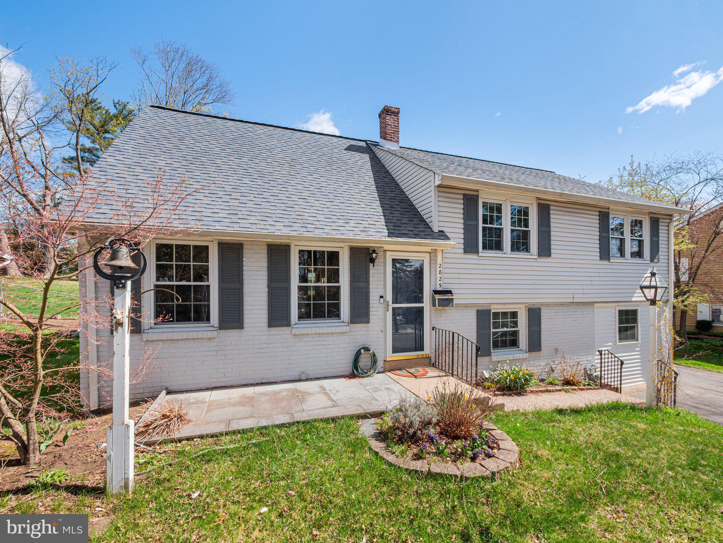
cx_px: 362
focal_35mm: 14
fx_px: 292
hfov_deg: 102.1
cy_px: 272
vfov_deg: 85.7
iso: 200
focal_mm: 7
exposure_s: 1/250
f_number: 7.1
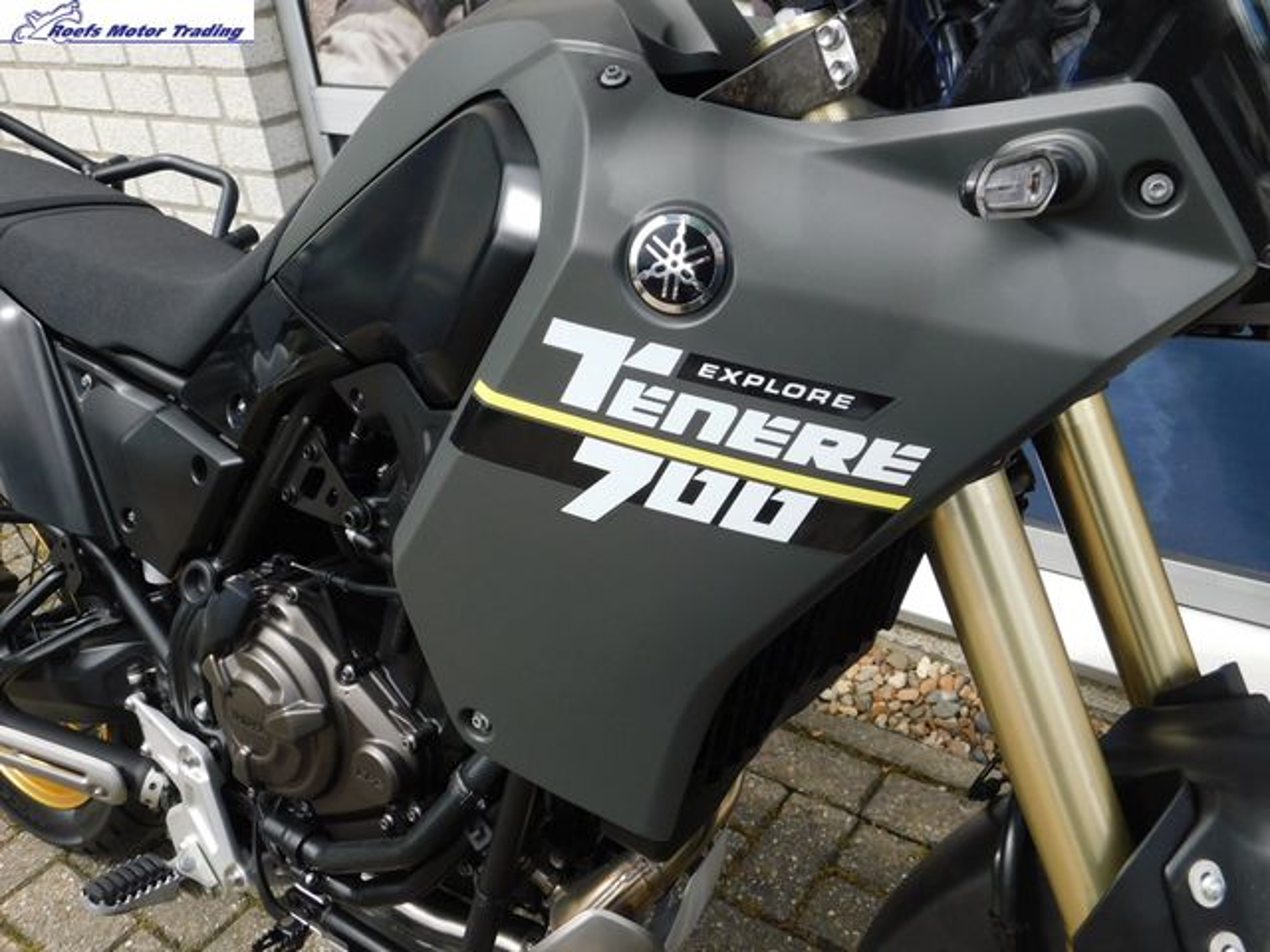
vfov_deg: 46.8
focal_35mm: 30
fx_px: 1101
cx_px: 635
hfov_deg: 60.0
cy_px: 476
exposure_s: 1/400
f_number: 3.2
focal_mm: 5.3
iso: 125
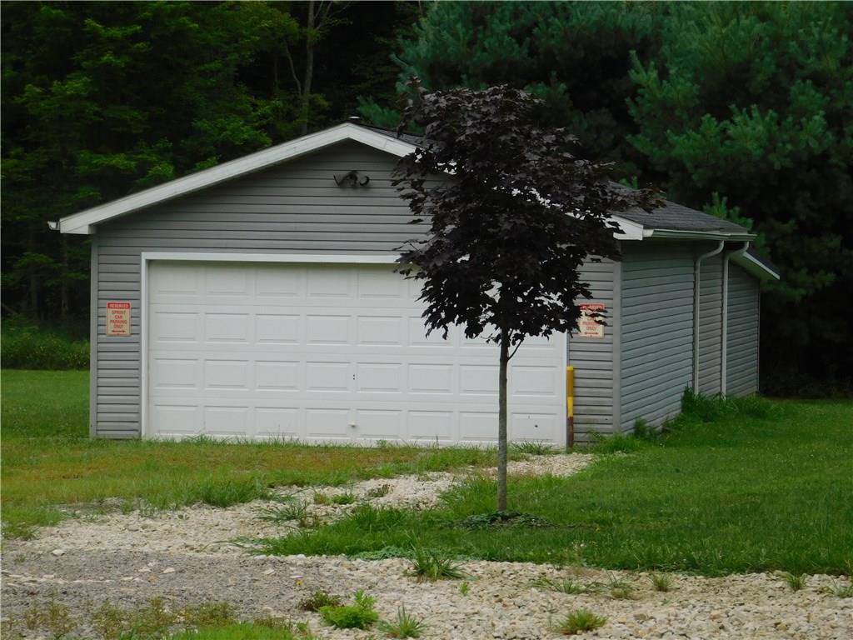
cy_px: 320
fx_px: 3302
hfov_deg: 14.7
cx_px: 426
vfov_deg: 11.1
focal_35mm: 134
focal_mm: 23.7
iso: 125
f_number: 5
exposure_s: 1/250
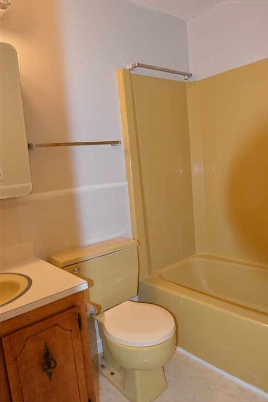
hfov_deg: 51.2
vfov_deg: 71.5
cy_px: 195
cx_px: 139
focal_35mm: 25
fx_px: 280
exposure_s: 1/60
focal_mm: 16
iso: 1000
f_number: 4
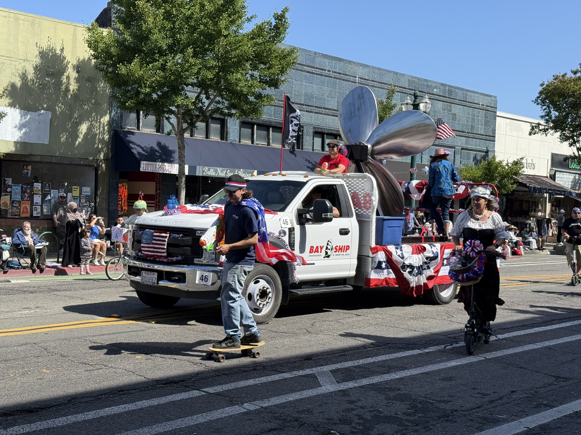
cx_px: 290
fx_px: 806
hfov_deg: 39.7
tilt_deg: -1.1
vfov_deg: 30.3
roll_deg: -1.7
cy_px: 218
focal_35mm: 48
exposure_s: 1/2865
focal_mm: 6.76
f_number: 1.78
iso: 80
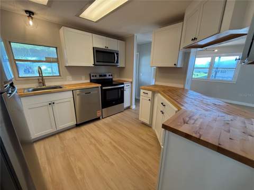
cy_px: 95
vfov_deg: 85.7
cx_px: 127
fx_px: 103
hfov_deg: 102.1
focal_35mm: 14
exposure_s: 1/120
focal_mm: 2.22
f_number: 2.2
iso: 160
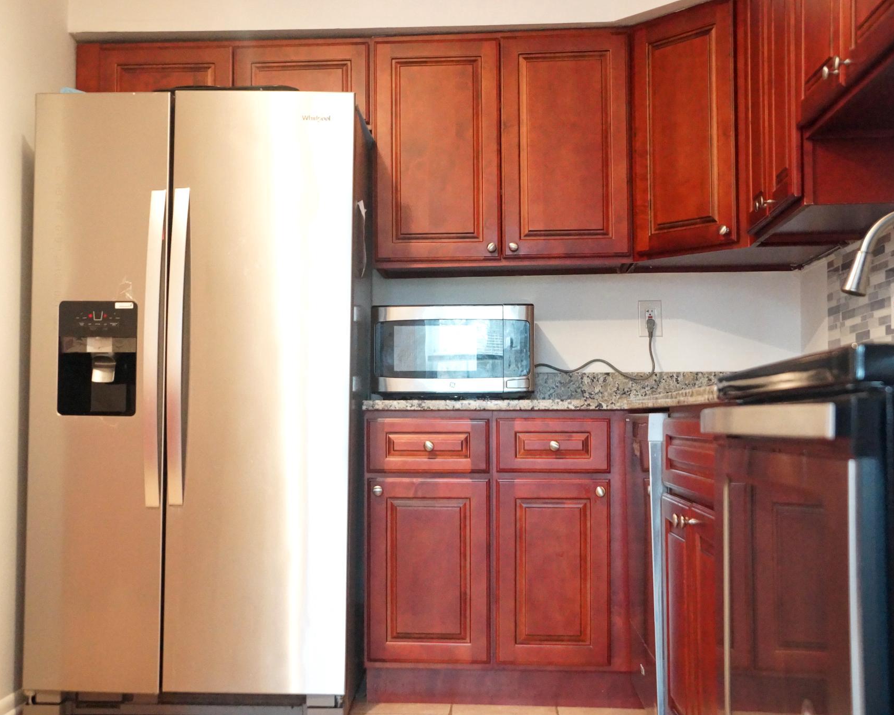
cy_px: 358
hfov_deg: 42.0
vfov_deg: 34.2
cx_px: 401
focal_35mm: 44
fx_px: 1164
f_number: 4.5
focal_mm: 26
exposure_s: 1/30
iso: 3200
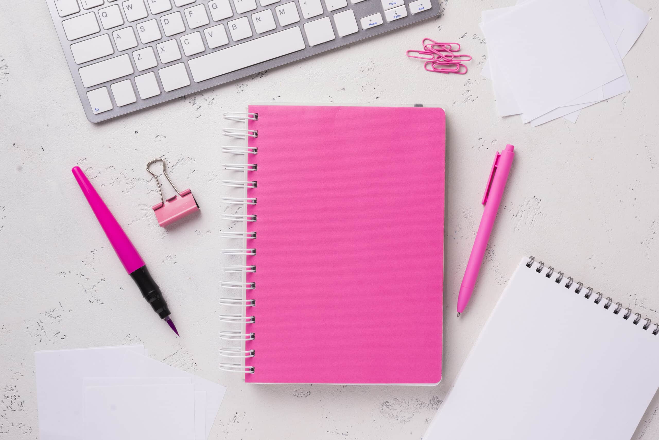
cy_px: 220
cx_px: 330
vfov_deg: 27.0
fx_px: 916
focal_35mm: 50
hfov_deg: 39.6
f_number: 9
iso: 100
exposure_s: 1/125
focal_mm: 50
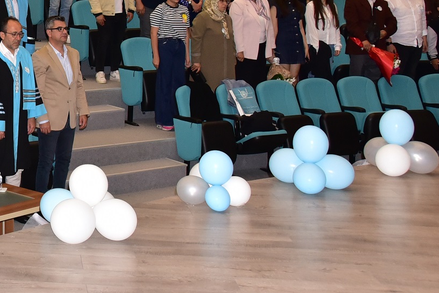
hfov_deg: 23.4
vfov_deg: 17.5
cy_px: -42
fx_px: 914
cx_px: -153
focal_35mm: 75
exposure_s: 1/200
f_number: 5.6
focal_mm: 27
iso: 2000
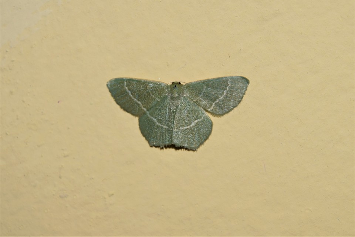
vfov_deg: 16.6
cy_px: 118
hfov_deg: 24.6
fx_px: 813
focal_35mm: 82
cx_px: 178
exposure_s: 1/60
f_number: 8
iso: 100
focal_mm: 55
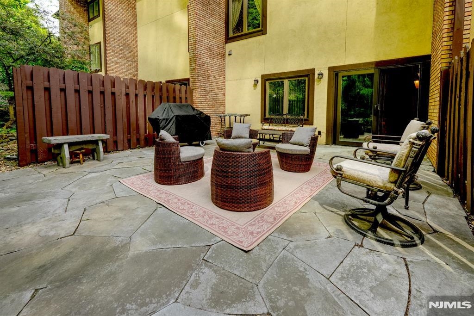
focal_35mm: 16
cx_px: 237
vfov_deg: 73.8
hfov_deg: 96.7
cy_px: 158
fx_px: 211
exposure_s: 1/400
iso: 1600
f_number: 7.1
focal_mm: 16
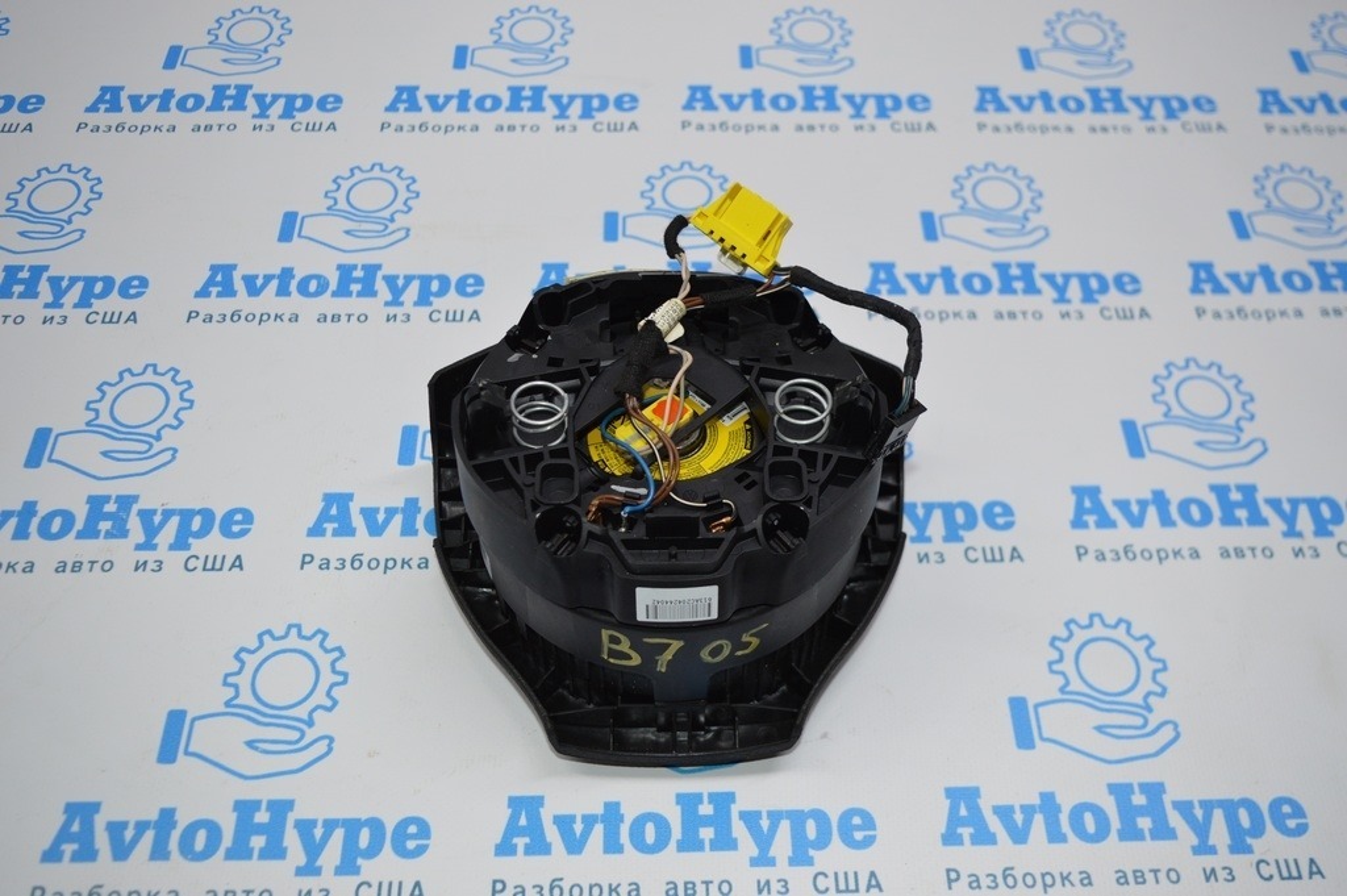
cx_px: 674
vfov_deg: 38.3
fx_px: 1290
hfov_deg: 55.1
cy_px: 448
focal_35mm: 34
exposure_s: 1/125
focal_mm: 23
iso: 400
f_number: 4
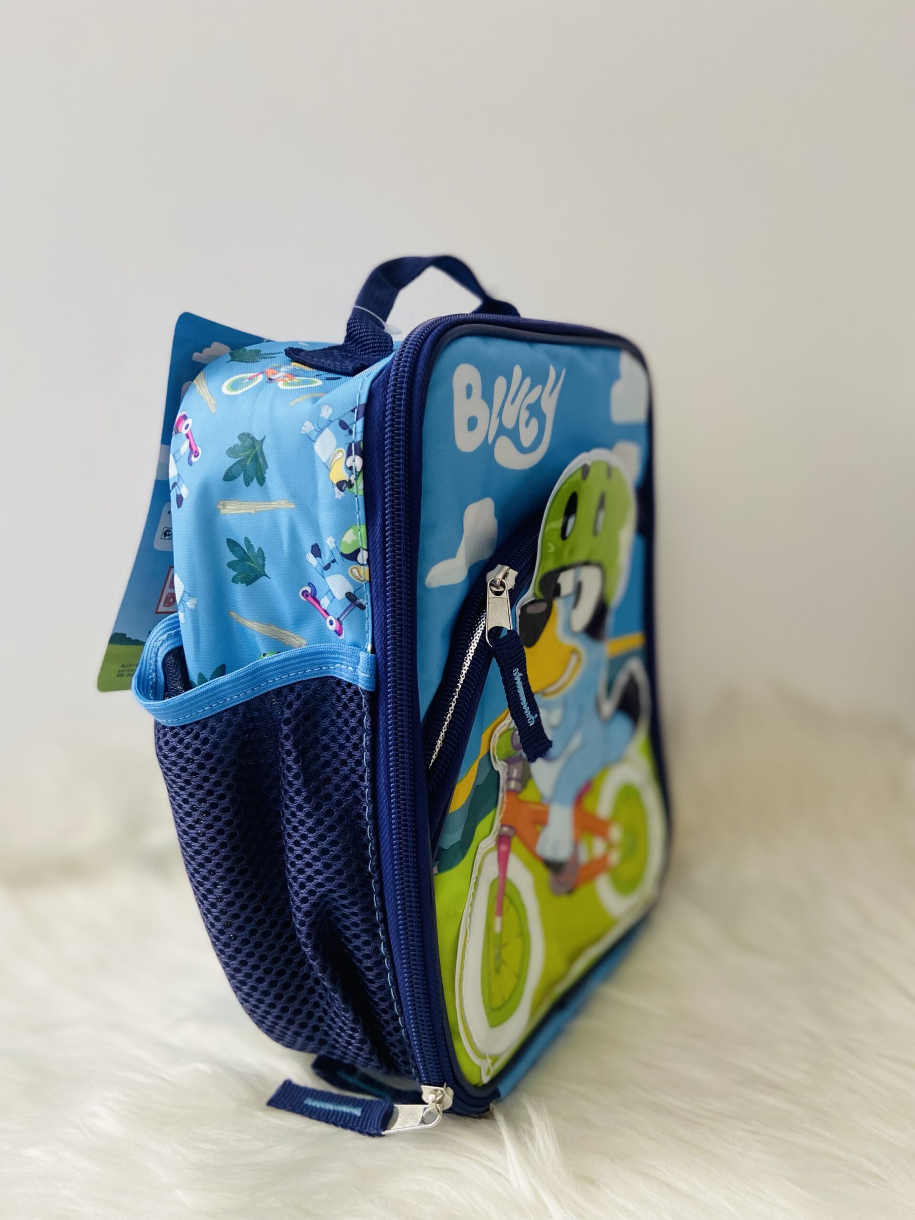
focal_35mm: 26
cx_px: 458
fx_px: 916
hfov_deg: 53.1
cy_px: 610
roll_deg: +1.4
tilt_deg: -9.6
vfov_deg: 67.3
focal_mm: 4.25
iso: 250
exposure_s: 1/60
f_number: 1.8
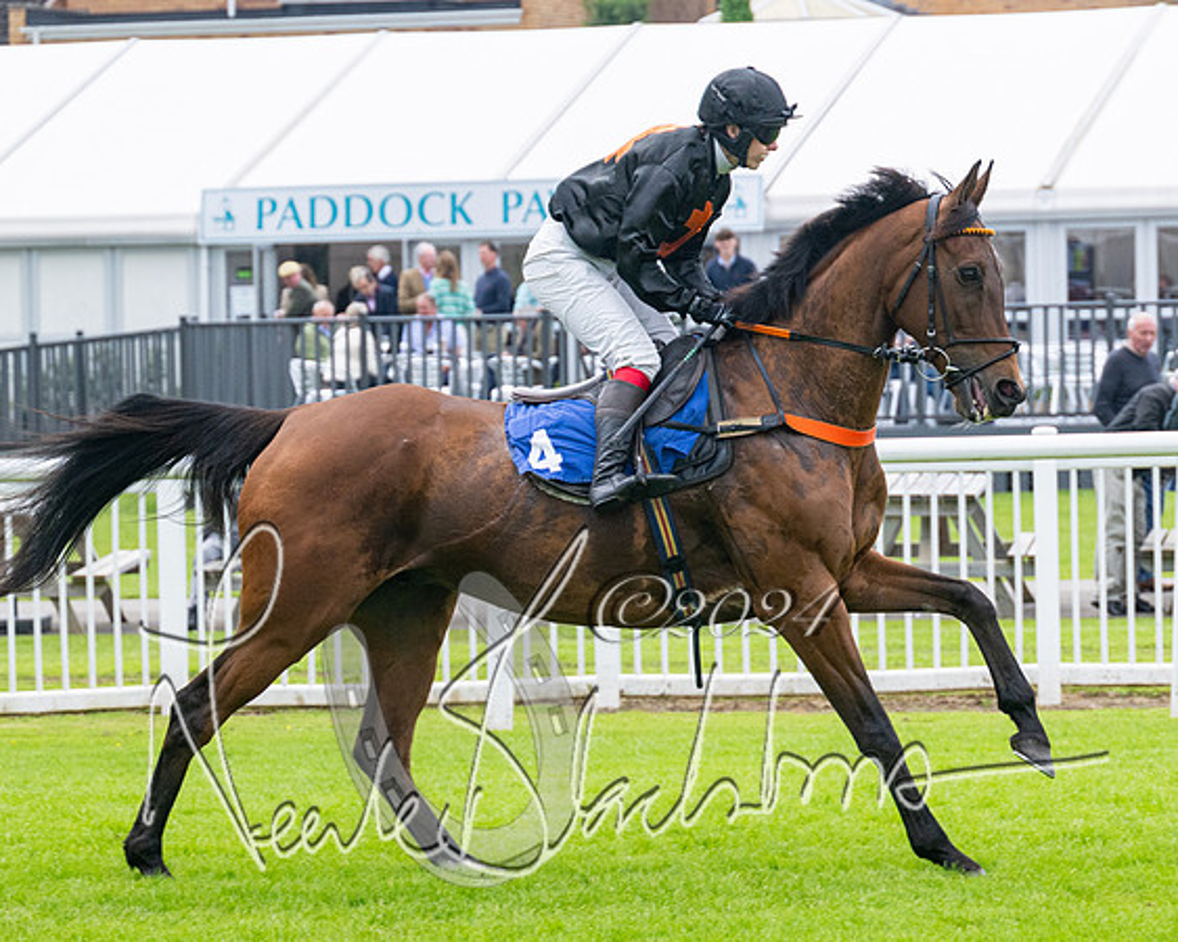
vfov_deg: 8.7
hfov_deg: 10.9
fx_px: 6169
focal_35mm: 177
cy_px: 440
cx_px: 754
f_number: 4
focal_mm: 98
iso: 400
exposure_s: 1/1000
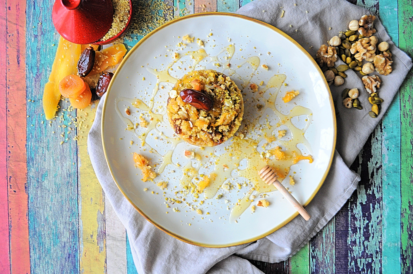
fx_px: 378
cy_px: 137
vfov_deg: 39.9
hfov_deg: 57.3
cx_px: 206
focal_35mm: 33
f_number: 4
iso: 800
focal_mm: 22
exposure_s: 1/50
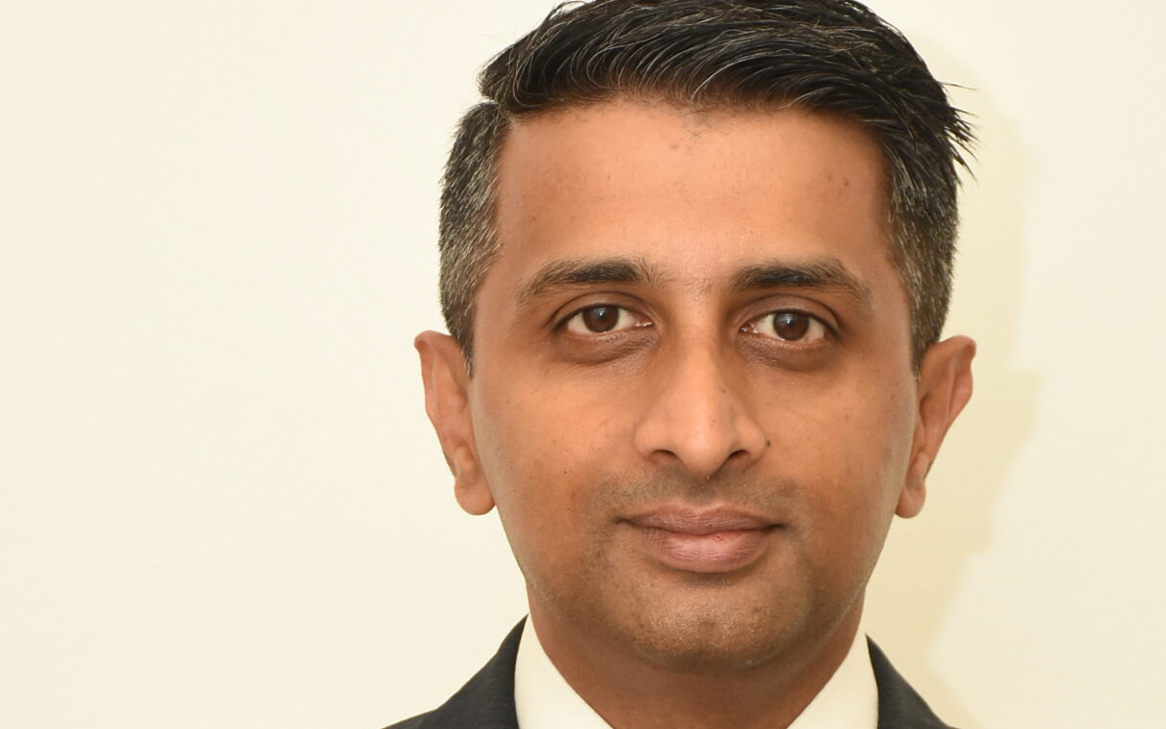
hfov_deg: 10.8
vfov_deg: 6.7
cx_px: 713
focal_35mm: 194
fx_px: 6165
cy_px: 912
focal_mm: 60
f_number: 5.6
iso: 500
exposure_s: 1/125
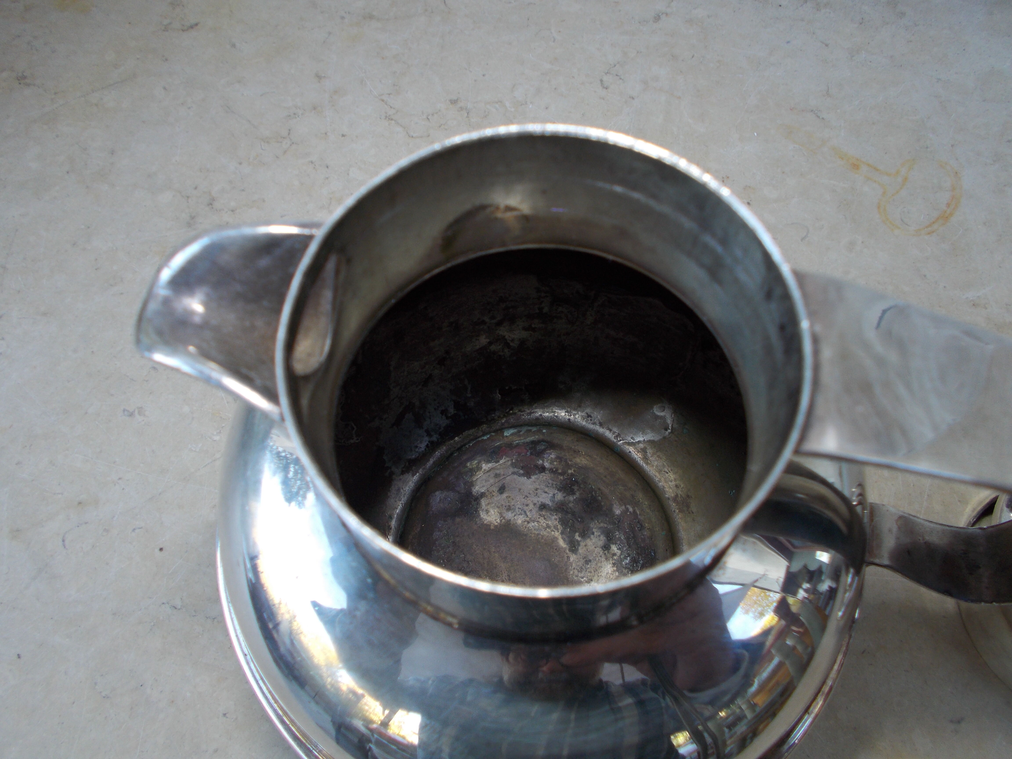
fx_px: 877
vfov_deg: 46.8
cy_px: 380
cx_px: 506
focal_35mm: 30
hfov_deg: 60.0
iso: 80
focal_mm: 5.3
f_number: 3.4
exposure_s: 1/50
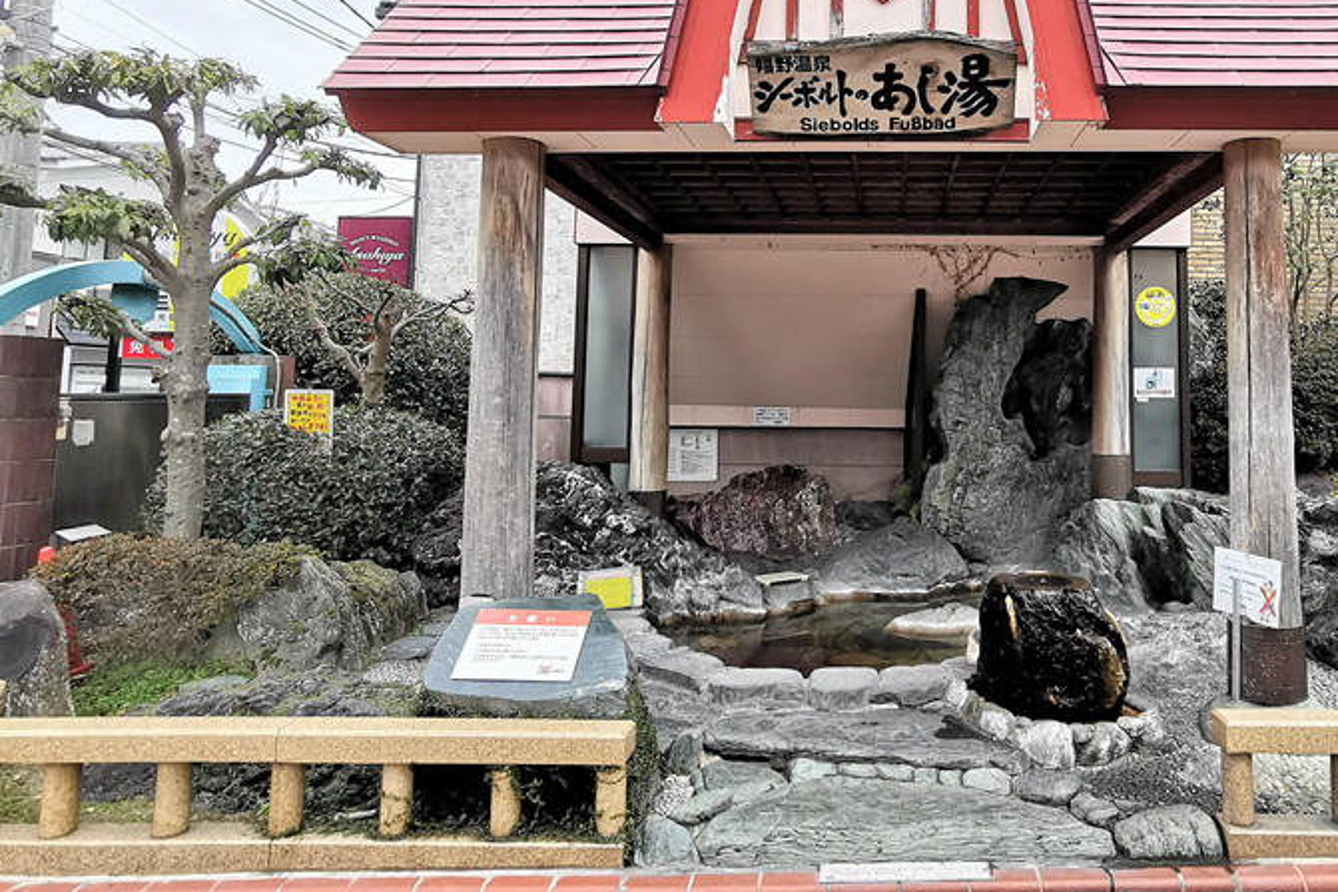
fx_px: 1003
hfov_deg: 65.8
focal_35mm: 27
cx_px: 877
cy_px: 309
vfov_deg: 47.3
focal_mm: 3.95
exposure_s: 1/355
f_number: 2.2
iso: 50
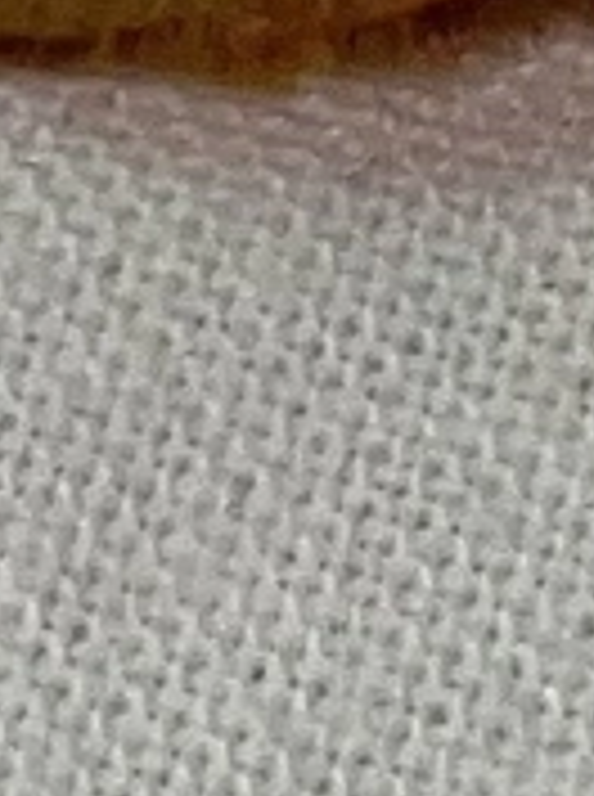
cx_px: 623
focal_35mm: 94
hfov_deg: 15.3
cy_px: -261
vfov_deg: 19.2
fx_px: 2159
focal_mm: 5.1
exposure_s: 1/82
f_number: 1.6
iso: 32
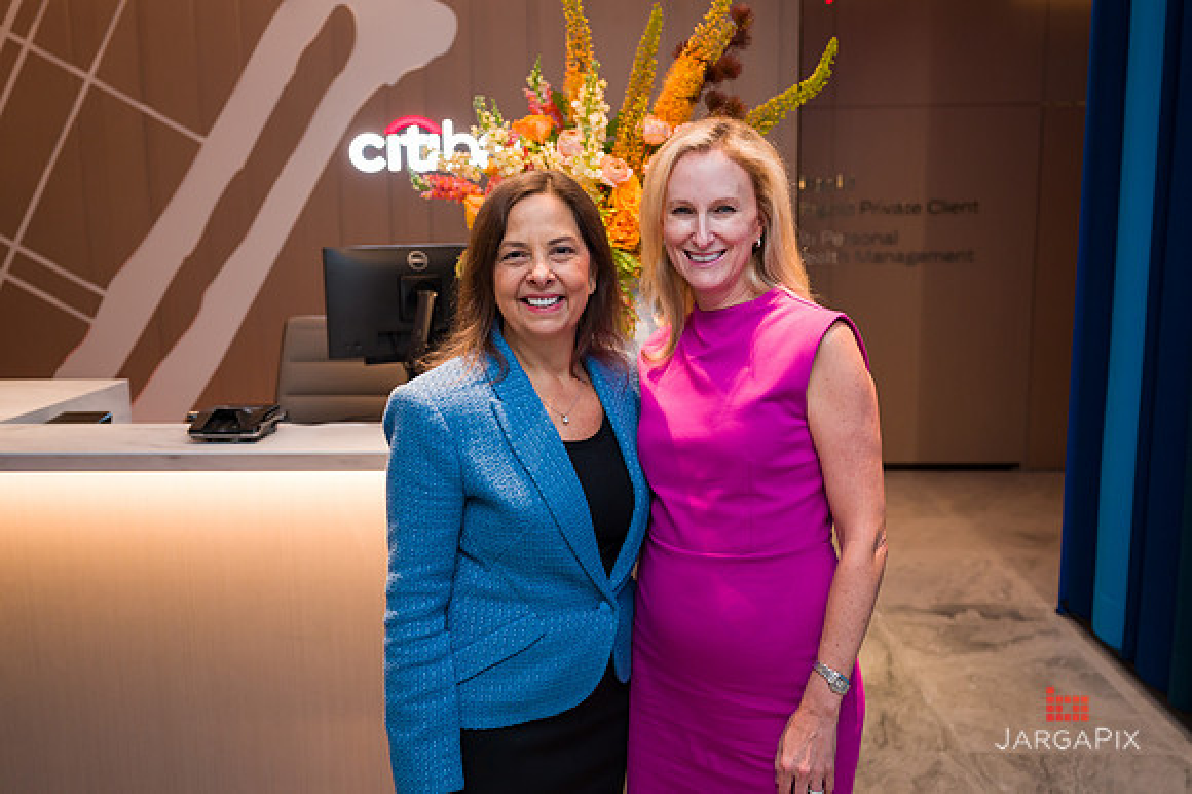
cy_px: 376
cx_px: 595
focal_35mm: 33
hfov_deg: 56.6
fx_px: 1107
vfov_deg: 39.4
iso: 800
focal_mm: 31.5
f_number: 3.2
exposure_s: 1/160
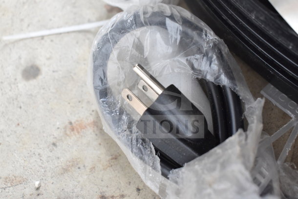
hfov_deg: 42.3
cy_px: 100
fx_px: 385
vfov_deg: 29.0
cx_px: 149
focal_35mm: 46
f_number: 4.2
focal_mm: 31
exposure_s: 1/50
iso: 1000
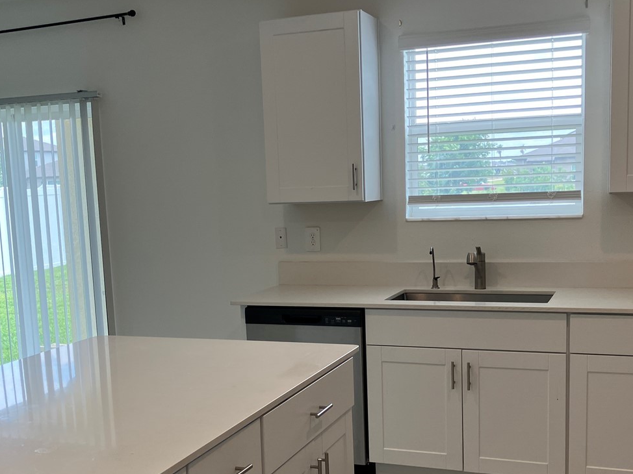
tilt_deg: -6.9
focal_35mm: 46
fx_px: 841
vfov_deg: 31.2
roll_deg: +2.1
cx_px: 326
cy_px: 320
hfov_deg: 41.2
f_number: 1.8
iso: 40
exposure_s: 1/120
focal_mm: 3.99
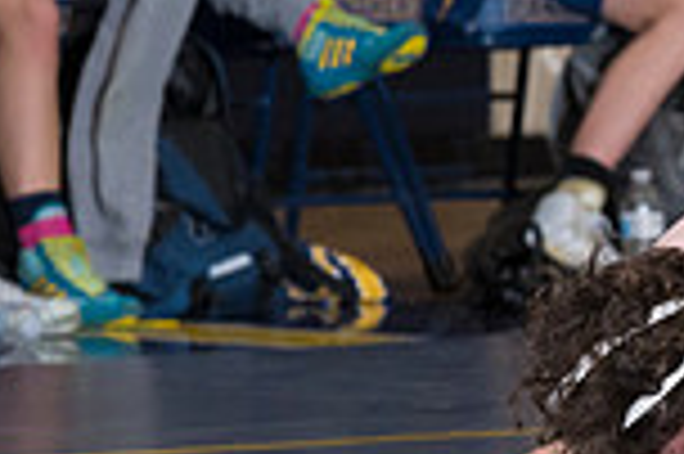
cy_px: 110
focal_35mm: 707
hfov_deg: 2.9
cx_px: 963
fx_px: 13418
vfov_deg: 1.9
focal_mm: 185
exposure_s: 1/250
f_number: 5.6
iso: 1250
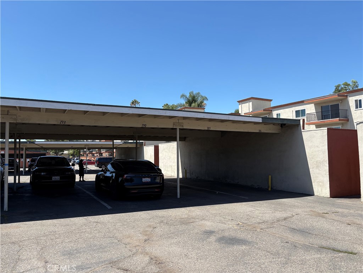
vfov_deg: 53.1
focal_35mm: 26
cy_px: 136
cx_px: 182
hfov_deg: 67.3
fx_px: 273
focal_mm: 5.96
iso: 50
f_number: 1.6
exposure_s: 1/2639
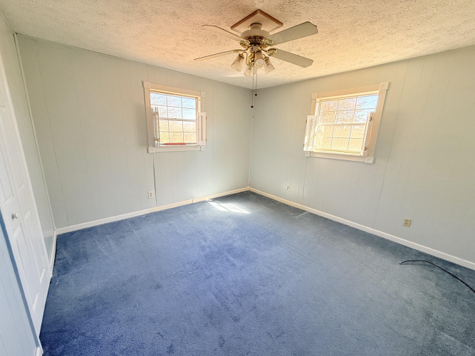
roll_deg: -1.1
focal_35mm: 14
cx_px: 238
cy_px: 178
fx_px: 192
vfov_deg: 85.7
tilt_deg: -13.2
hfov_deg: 102.1
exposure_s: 1/99
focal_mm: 2.22
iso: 125
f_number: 2.2
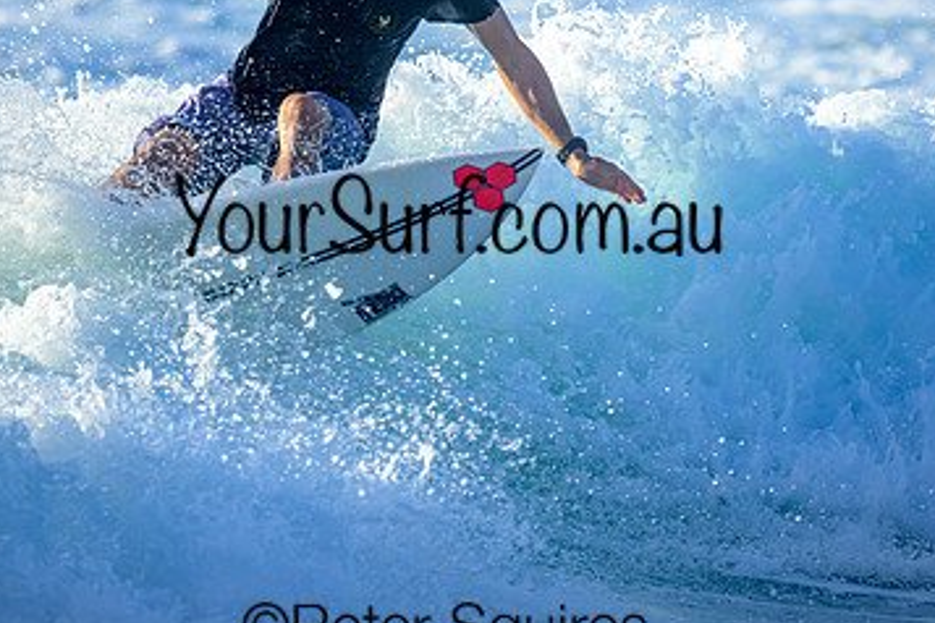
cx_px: 445
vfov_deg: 1.1
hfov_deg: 1.6
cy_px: 192
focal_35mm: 1301
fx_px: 33787
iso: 640
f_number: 6.3
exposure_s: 1/2500
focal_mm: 800
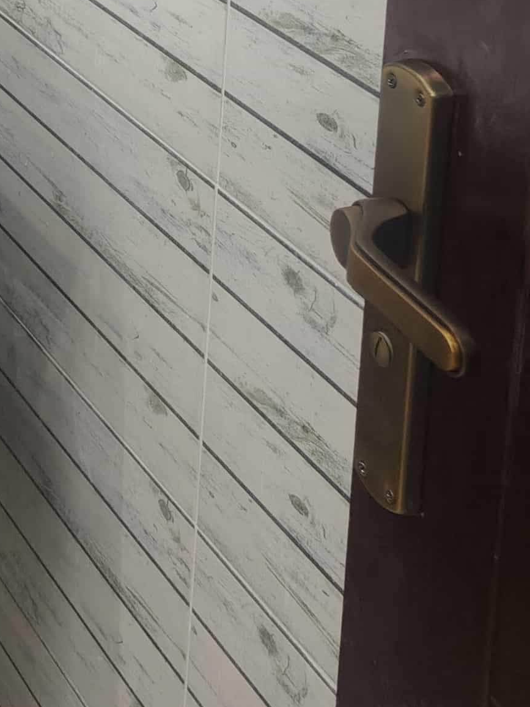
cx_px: -399
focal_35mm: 85
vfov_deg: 20.7
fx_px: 1736
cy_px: -244
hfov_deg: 15.2
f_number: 1.8
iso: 320
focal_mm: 5.59
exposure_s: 1/50
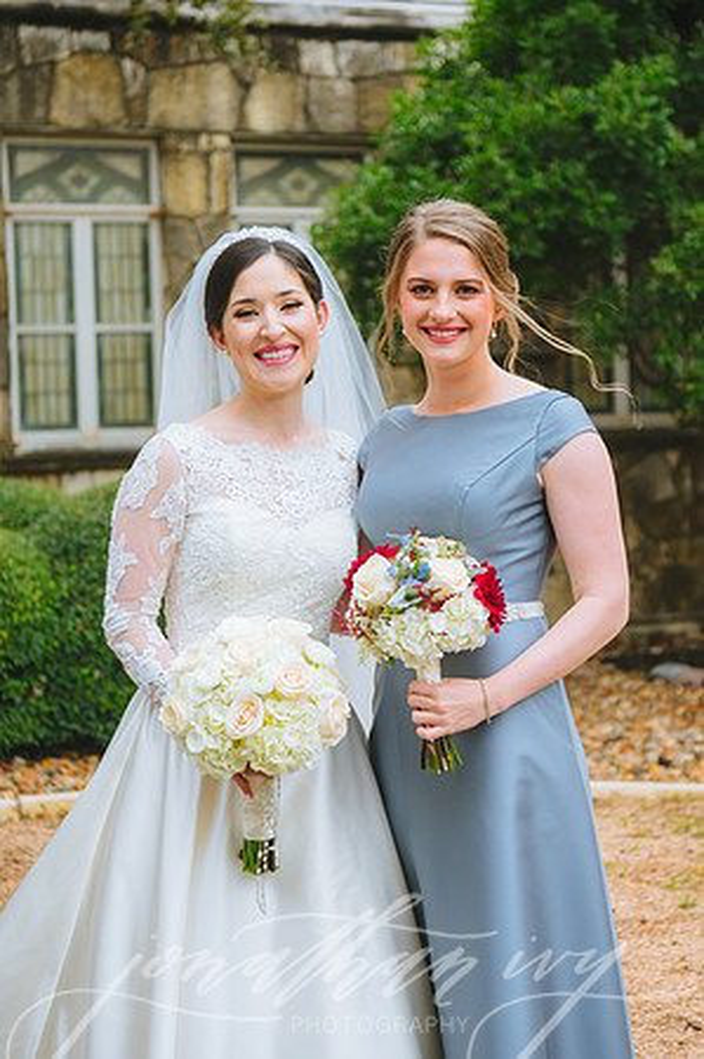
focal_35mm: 70
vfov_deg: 28.9
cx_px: 352
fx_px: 2058
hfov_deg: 19.4
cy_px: 530
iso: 250
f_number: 4
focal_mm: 70
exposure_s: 1/640
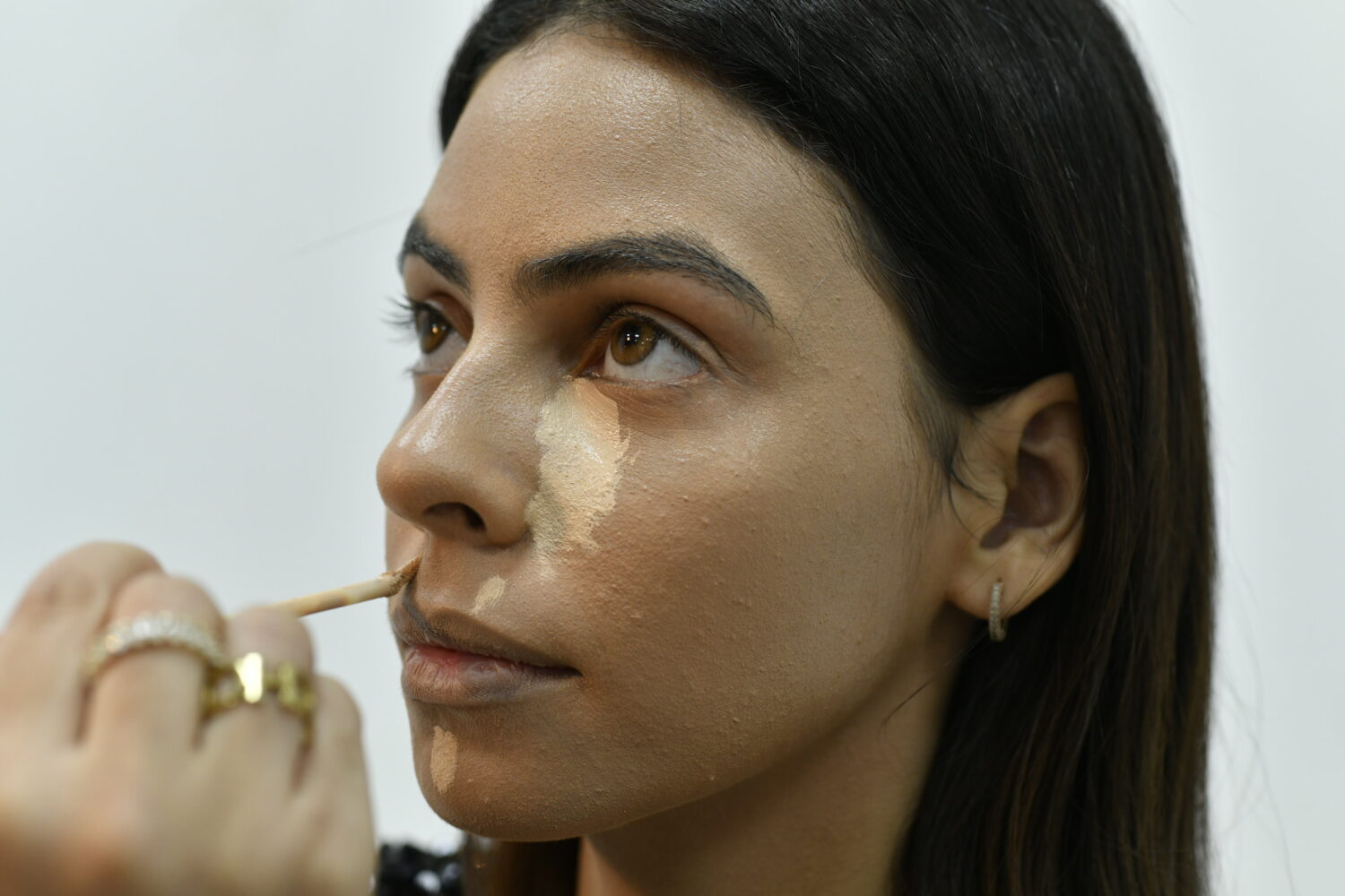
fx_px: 2241
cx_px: 672
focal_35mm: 60
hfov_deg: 33.4
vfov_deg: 22.6
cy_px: 448
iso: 800
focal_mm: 60
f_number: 5
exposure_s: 1/160
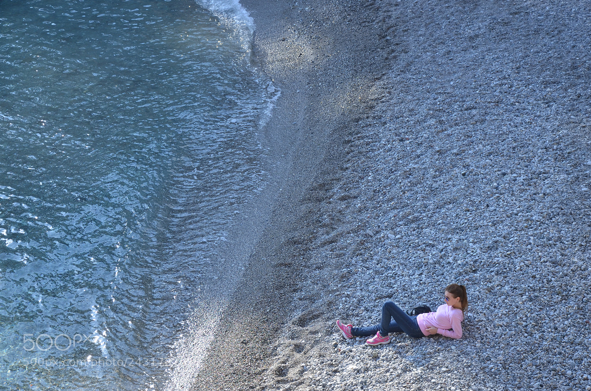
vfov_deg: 15.6
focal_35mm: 87
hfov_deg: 23.4
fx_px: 1425
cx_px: 296
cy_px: 196
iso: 320
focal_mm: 58
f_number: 5.6
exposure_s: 1/500
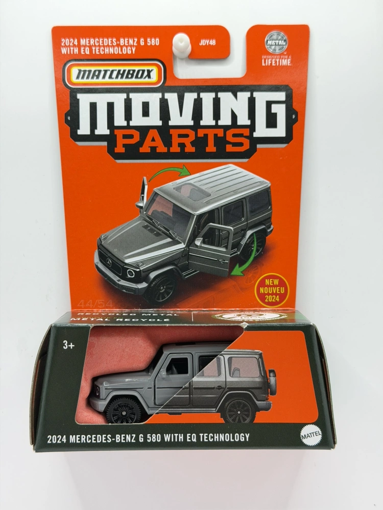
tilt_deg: +2.1
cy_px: 255
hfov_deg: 30.3
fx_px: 708
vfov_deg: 39.7
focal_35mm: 48
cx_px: 192
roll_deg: -0.3
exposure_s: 1/182
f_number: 1.78
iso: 100
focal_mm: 6.76
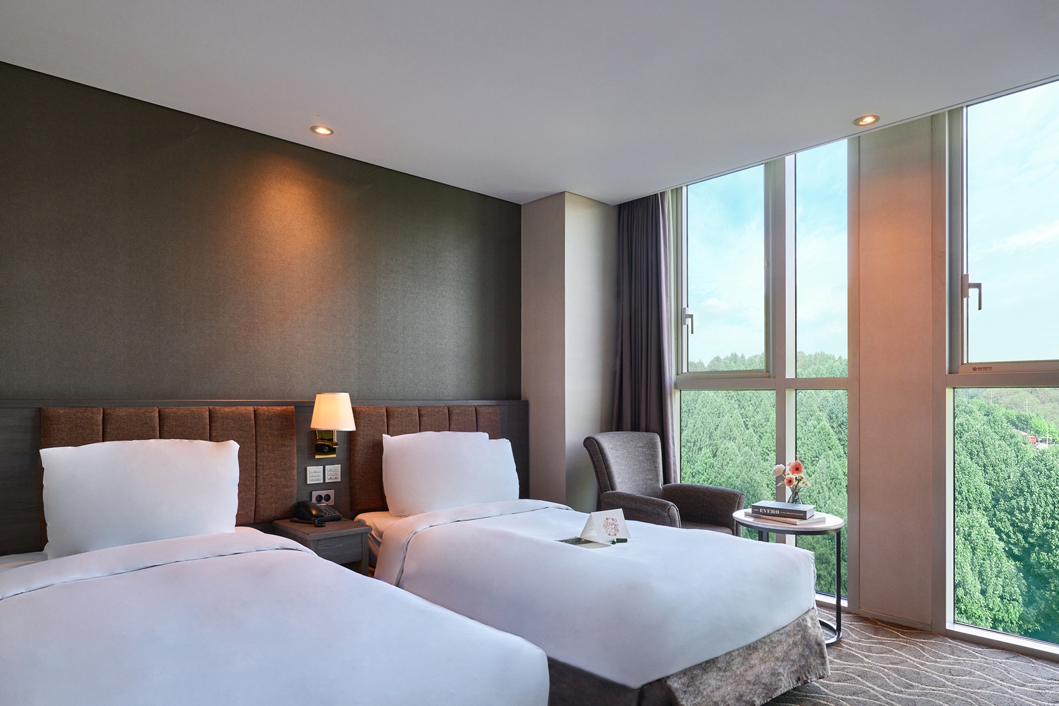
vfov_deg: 59.3
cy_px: 394
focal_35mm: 21
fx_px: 618
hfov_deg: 81.2
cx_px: 530
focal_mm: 16
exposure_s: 1/10
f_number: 11
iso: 250
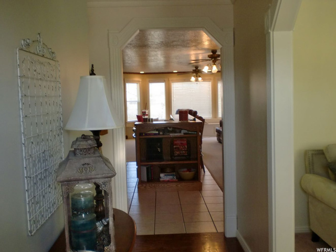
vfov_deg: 40.7
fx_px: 340
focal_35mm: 35
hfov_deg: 52.6
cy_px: 126
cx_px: 168
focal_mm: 6.3
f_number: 3.1
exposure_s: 1/60
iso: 125
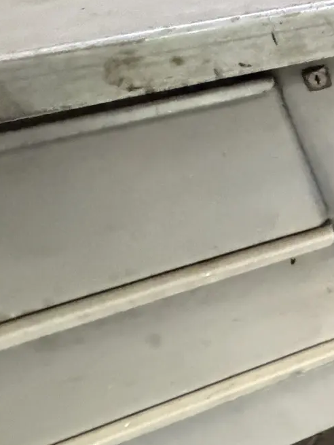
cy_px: 227
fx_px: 527
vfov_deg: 45.8
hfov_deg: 24.1
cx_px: 546
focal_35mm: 41
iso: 1250
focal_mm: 2.22
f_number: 2.2
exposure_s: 1/60
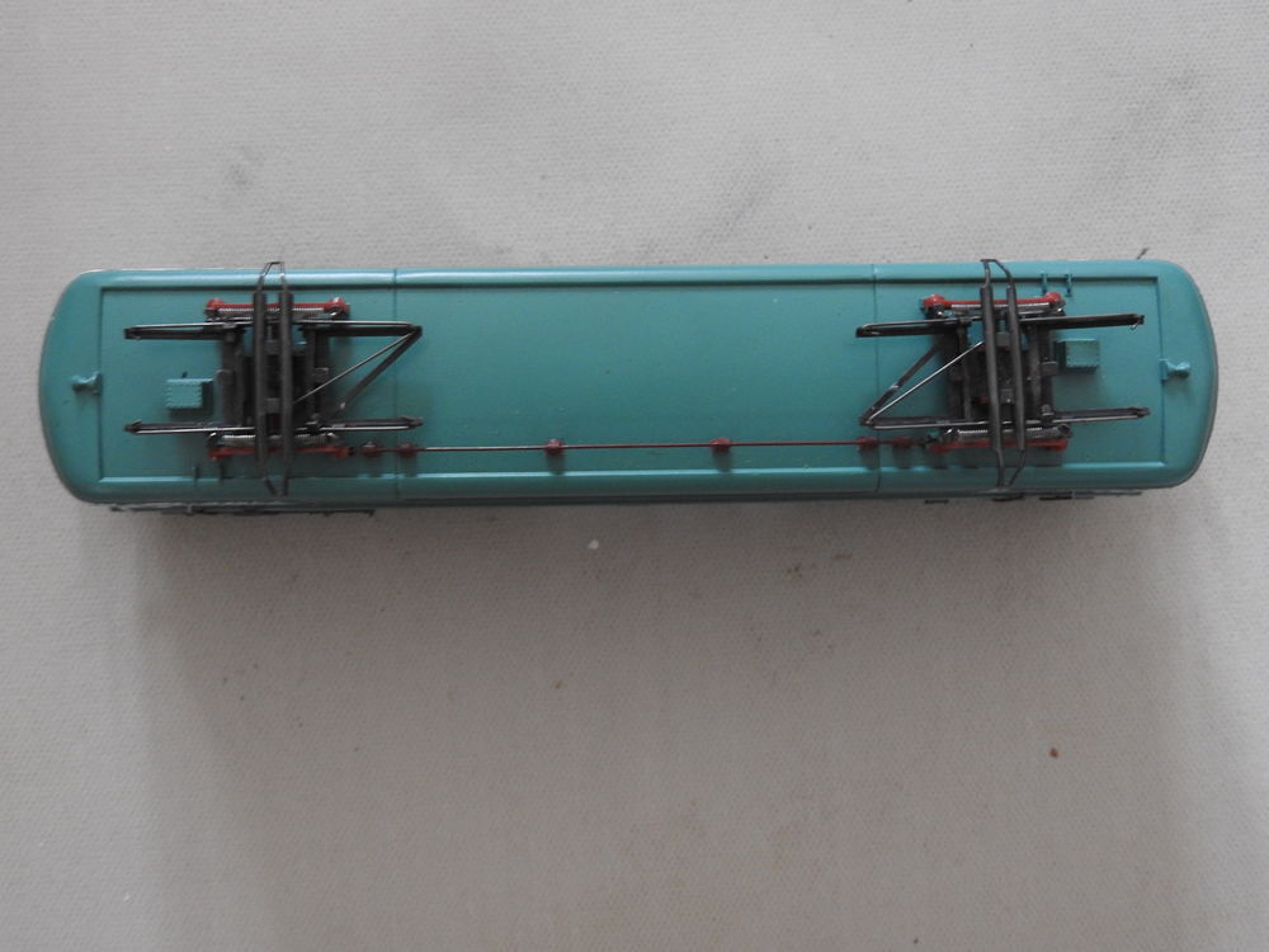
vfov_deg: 36.0
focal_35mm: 40
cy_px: 476
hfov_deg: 46.8
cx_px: 634
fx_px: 1466
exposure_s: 1/10
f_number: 3.8
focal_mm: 7.2
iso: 400
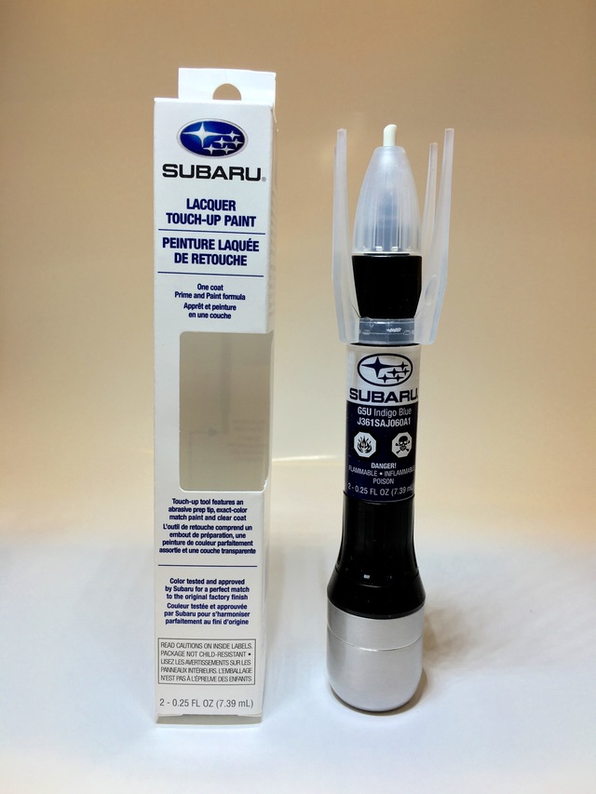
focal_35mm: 29
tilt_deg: -11.1
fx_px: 666
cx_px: 298
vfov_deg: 61.7
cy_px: 397
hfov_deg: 48.2
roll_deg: -0.5
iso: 25
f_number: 2.2
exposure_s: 1/60
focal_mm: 4.15
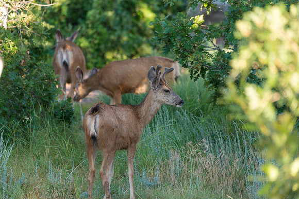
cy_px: 100
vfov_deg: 2.7
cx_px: 150
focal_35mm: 500
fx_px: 4150
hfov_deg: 4.1
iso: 1800
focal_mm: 500
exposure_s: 1/500
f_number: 5.6
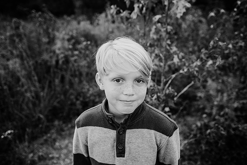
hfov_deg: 73.7
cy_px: 82
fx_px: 165
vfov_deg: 53.2
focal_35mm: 24
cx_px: 124
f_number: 2.5
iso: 200
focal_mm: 24
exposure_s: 1/800
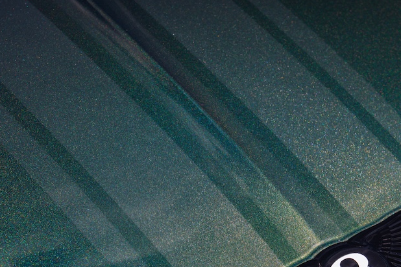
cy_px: 254
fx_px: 1615
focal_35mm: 145
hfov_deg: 14.1
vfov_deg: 9.4
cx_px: 306
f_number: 9
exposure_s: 1/250
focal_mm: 70
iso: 200
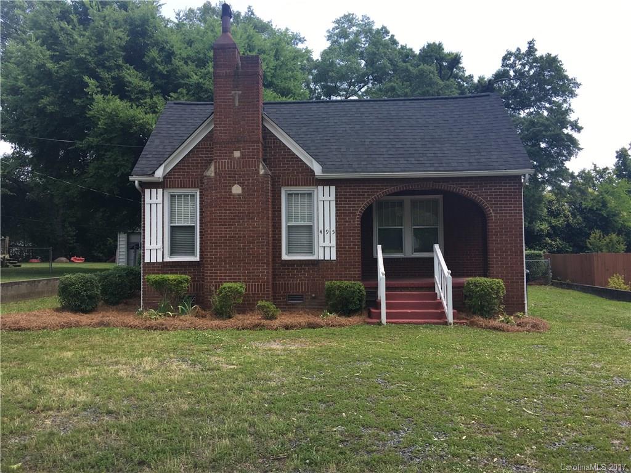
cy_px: 236
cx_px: 316
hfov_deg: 61.7
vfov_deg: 48.2
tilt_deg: +4.3
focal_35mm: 29
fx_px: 529
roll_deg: +1.1
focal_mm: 4.15
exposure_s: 1/377
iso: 25
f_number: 2.2
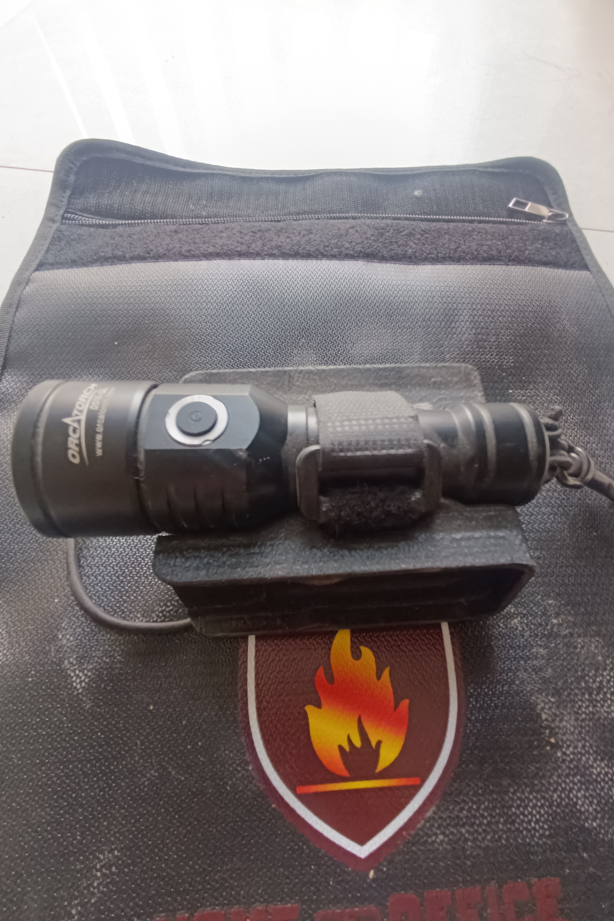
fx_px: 435
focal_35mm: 17
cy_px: 465
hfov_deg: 70.3
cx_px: 334
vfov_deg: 93.3
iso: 832
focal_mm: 1.66
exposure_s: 1/50
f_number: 2.2
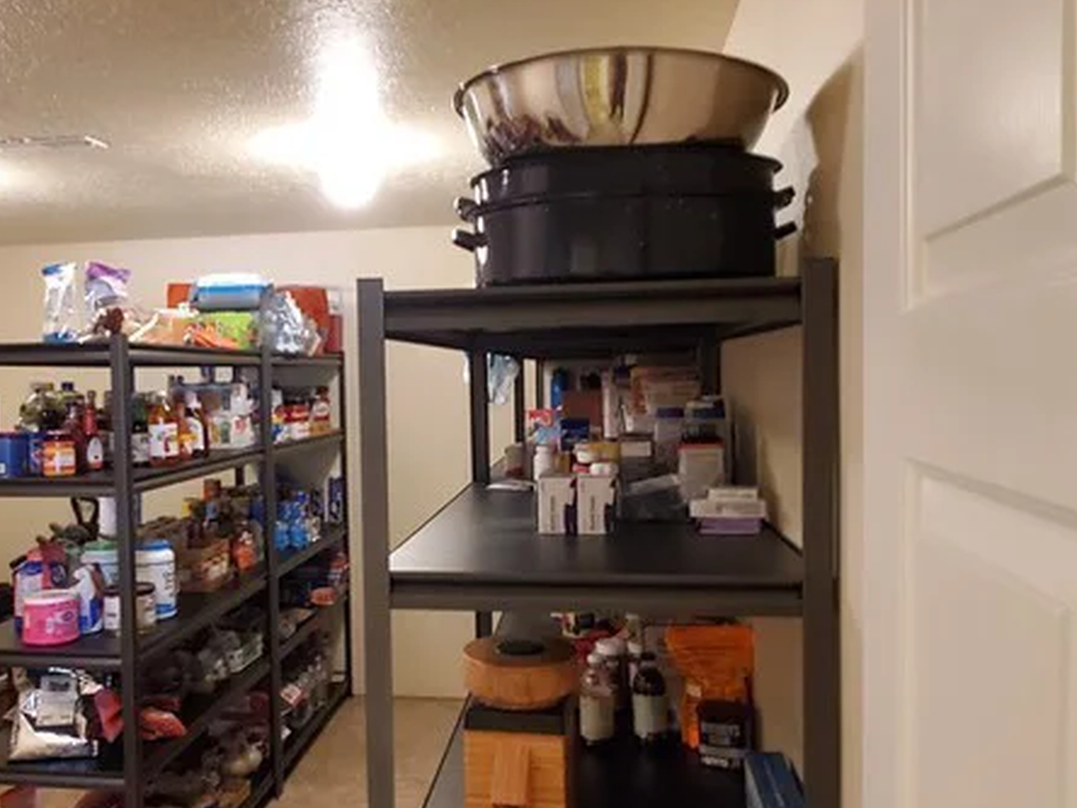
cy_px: 405
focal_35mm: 30
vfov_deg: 46.8
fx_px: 933
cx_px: 415
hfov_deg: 59.3
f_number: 2.2
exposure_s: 1/30
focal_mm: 1.8
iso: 640
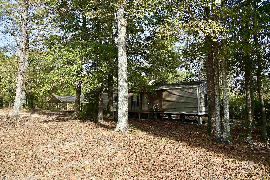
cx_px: 135
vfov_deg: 53.1
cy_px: 90
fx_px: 180
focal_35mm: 24
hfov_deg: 73.8
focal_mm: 24
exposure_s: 1/250
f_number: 5.6
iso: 125
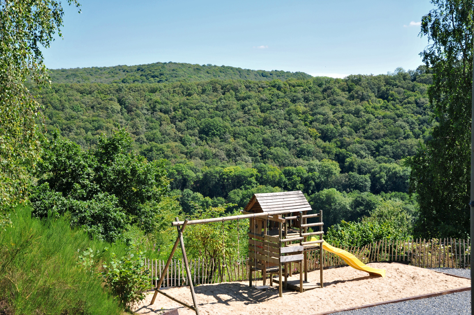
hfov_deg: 41.2
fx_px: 631
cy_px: 158
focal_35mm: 48
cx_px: 237
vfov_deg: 28.0
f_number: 8
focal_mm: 32
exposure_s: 1/250
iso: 200
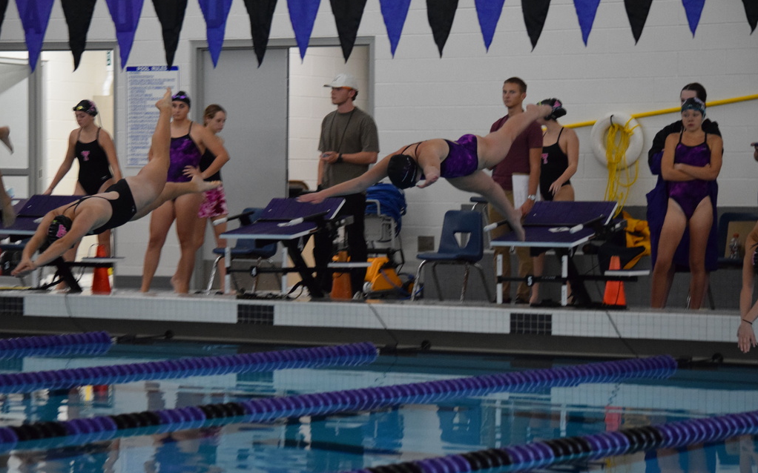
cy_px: 252
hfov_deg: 14.8
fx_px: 2912
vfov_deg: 9.3
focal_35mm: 141
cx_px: 379
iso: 3200
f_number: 4.5
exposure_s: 1/250
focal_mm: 92
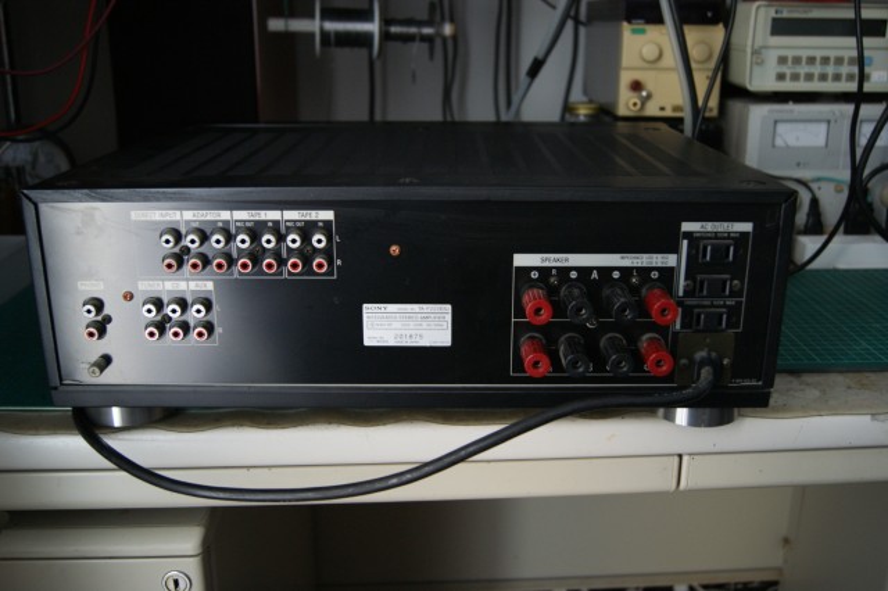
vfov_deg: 36.8
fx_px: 888
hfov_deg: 53.2
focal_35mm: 36
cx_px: 444
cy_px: 296
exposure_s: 1/40
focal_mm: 24
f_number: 4
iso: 400
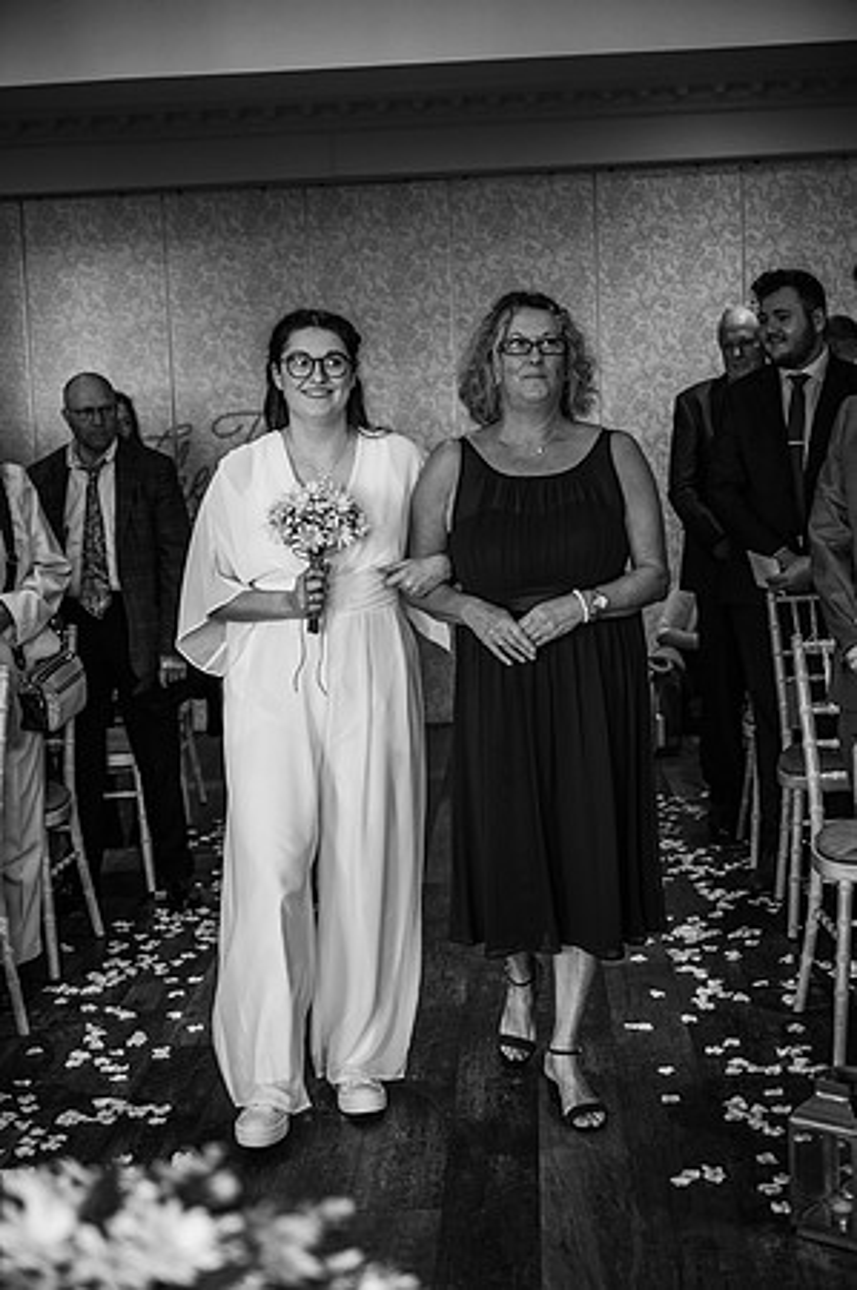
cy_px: 645
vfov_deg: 41.2
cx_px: 428
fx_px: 1718
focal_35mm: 48
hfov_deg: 28.0
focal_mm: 48
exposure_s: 1/200
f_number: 2.8
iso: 1100
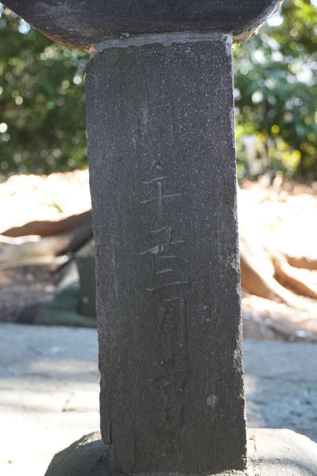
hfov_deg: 14.9
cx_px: 158
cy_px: 238
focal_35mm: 92
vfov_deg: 22.3
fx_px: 1209
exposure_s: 1/100
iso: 1000
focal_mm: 61
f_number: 5.6
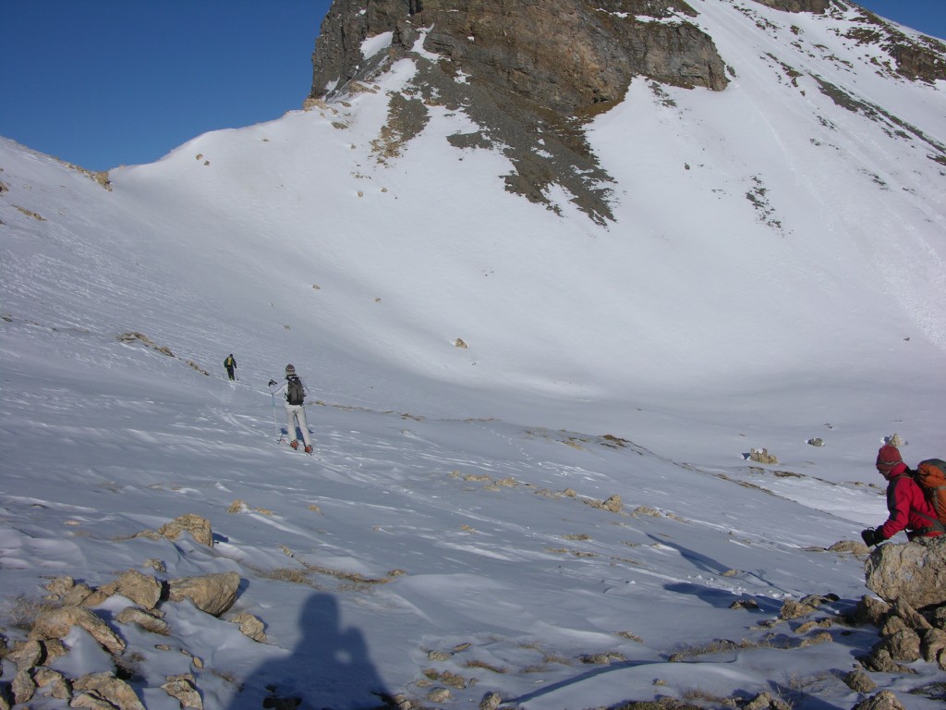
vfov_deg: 40.7
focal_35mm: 35
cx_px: 473
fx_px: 956
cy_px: 355
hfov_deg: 52.6
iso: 50
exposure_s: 1/540
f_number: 8
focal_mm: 8.9
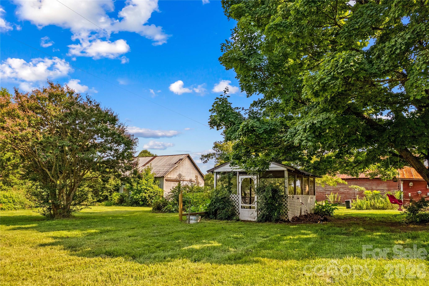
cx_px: 214
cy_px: 143
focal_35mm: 22
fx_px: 262
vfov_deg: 57.2
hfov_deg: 78.6
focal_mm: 8.38
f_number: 2.8
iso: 100
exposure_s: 1/1250
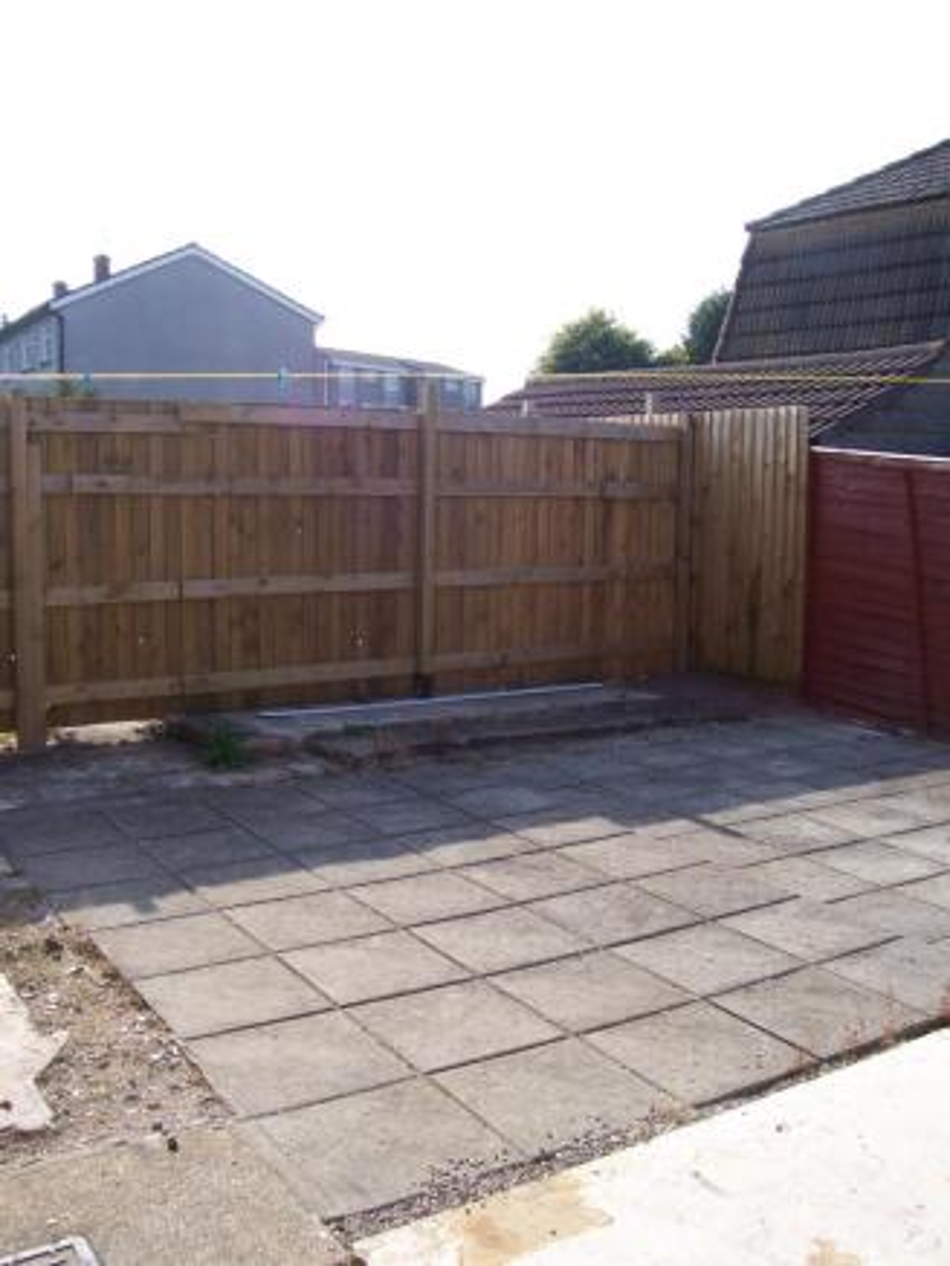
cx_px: 475
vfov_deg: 53.9
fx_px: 1244
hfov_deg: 41.8
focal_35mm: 34
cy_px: 633
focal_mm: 5.6
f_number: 5.1
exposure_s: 1/250
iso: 80
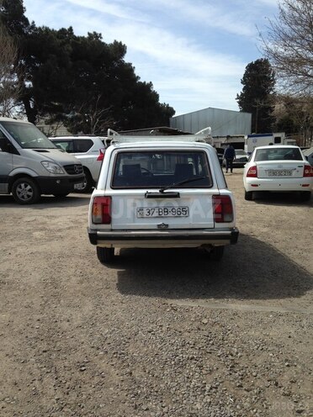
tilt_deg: -5.7
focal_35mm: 33
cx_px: 156
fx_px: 398
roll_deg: +0.2
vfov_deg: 55.4
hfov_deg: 42.9
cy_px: 208
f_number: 2.4
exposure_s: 1/1642
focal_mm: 4.12
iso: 50
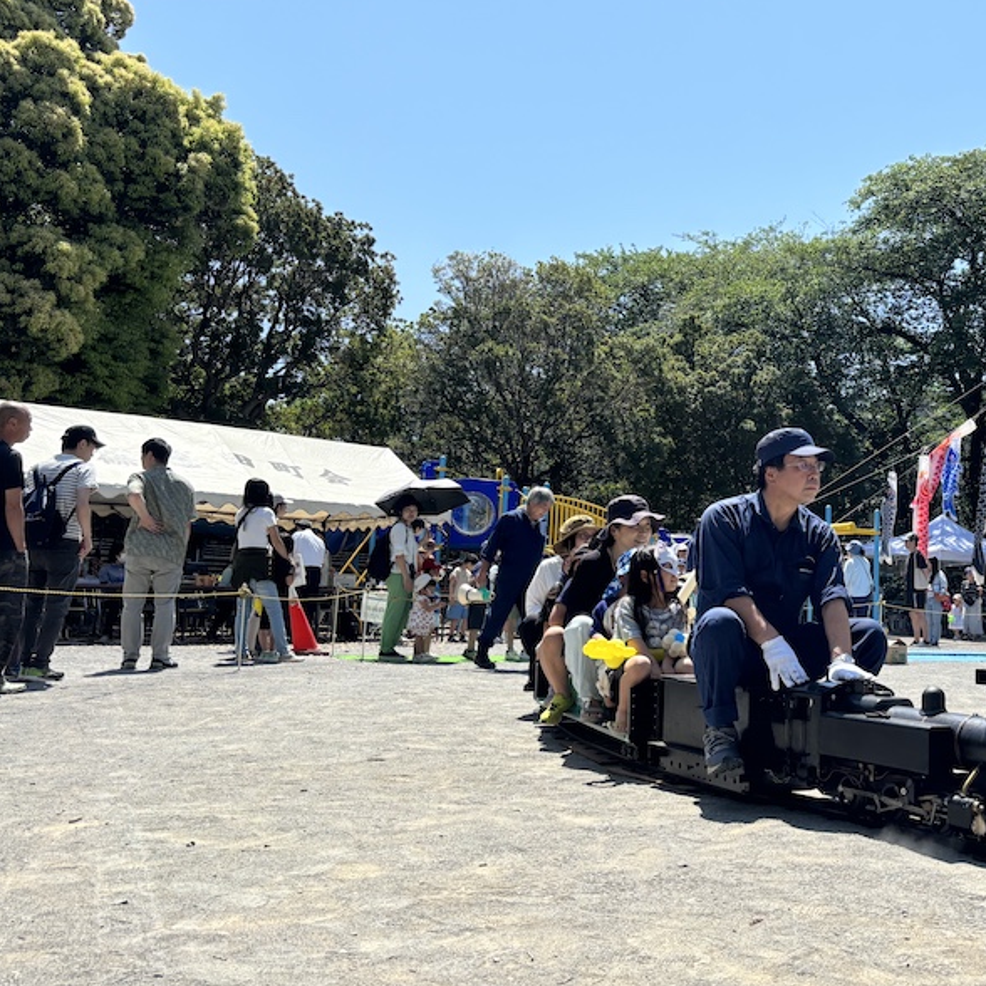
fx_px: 1192
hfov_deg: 43.2
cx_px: 760
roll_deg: -2.2
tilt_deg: +6.1
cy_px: 463
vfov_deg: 44.9
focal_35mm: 37
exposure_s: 1/3106
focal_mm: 5.96
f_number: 1.6
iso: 50
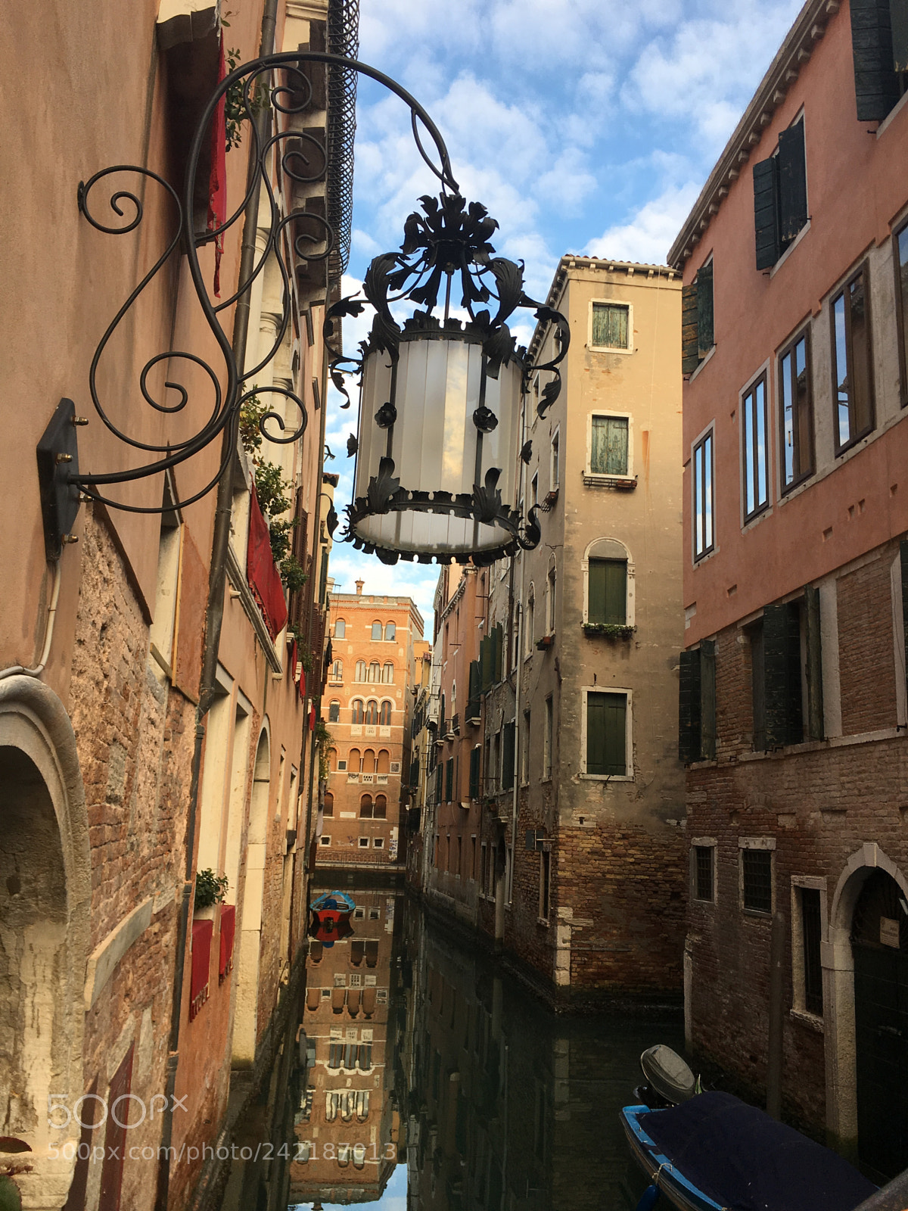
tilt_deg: +11.7
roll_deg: -2.4
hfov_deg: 48.2
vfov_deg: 61.7
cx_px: 454
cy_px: 606
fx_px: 1014
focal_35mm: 29
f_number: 2.2
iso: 25
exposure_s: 1/358
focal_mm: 4.15
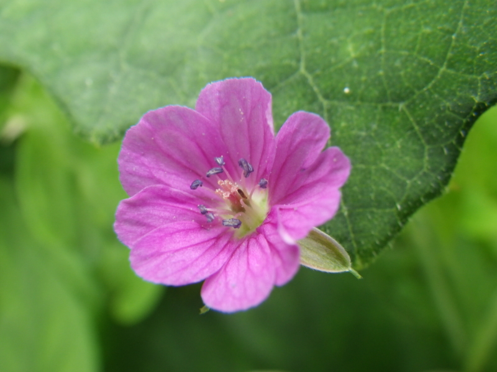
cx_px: 248
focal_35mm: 34
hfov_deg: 54.0
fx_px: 488
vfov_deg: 41.8
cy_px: 186
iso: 125
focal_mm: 6.1
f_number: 3.8
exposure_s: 1/50
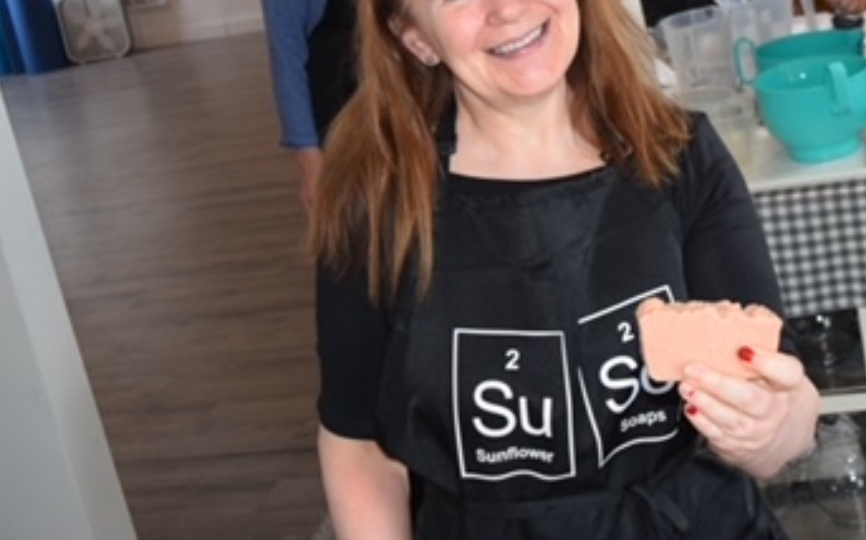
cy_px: 68
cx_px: 621
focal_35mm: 60
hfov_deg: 33.5
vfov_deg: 21.2
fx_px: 1414
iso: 800
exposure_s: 1/100
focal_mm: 21
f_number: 5
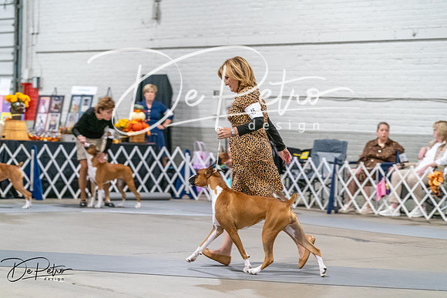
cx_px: 224
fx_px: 1341
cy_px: 149
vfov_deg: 12.7
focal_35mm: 108
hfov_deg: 18.9
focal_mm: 108
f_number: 3.5
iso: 6400
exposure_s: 1/250
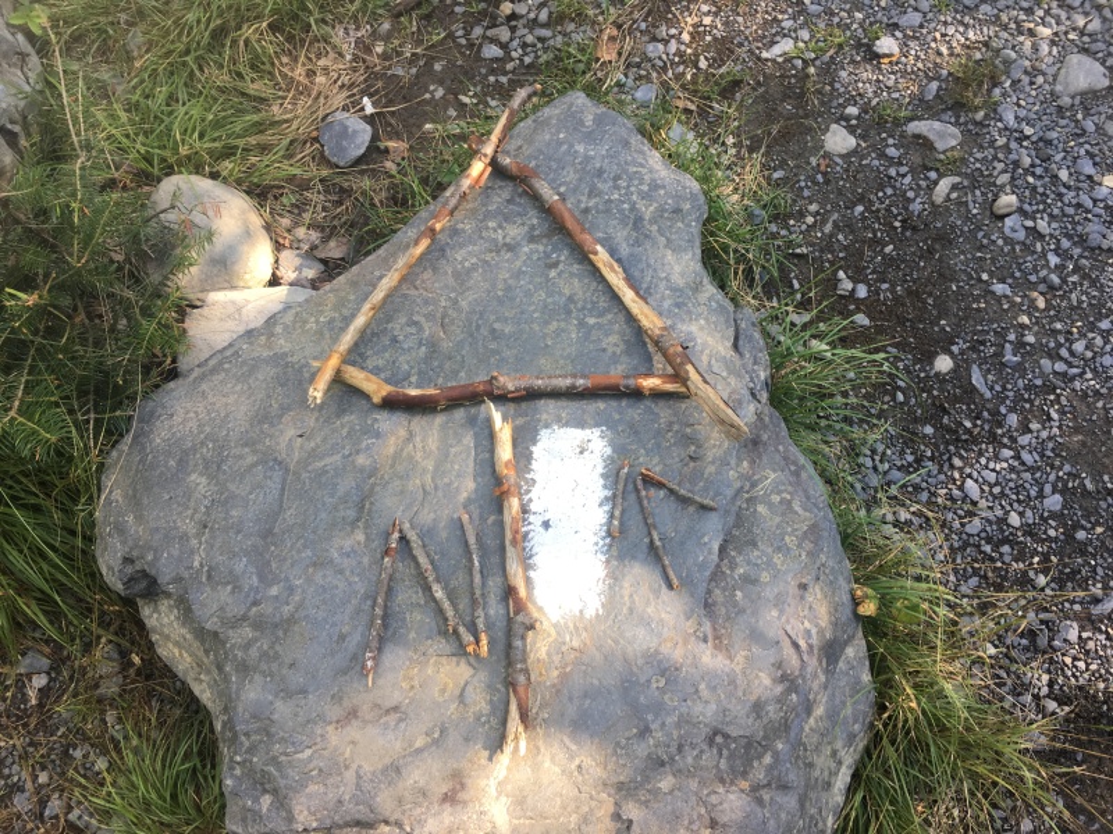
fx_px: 932
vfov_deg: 48.2
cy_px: 417
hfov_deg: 61.7
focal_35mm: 29
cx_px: 556
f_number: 2.2
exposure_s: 1/60
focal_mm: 4.15
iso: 25
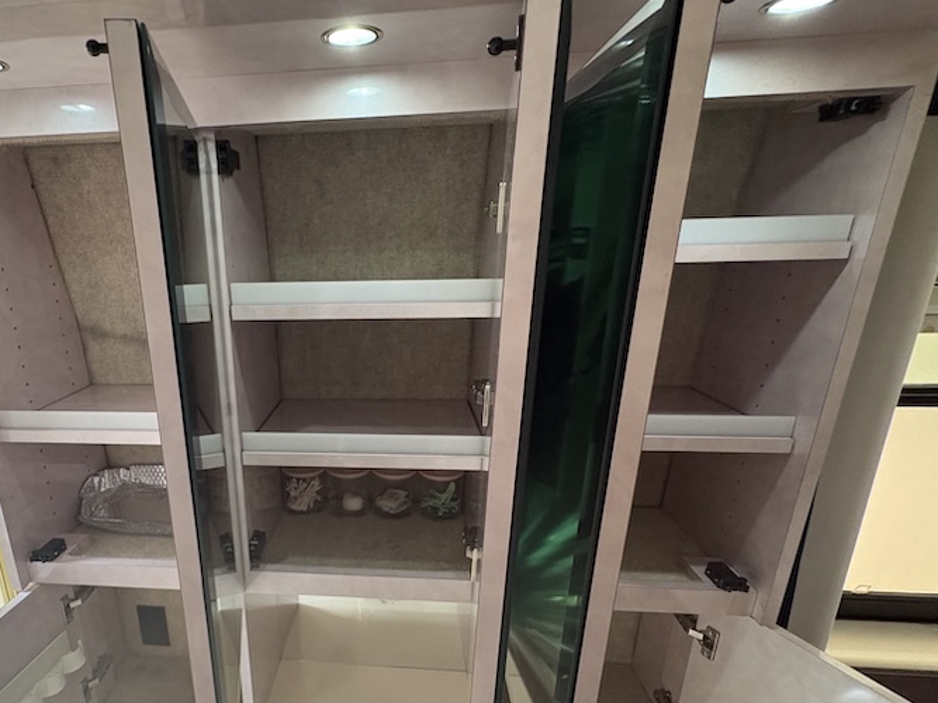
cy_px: 446
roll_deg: +0.7
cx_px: 332
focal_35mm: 21
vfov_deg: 62.4
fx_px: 569
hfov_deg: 77.1
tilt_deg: -19.5
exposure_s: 1/60
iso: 400
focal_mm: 2.22
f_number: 2.2
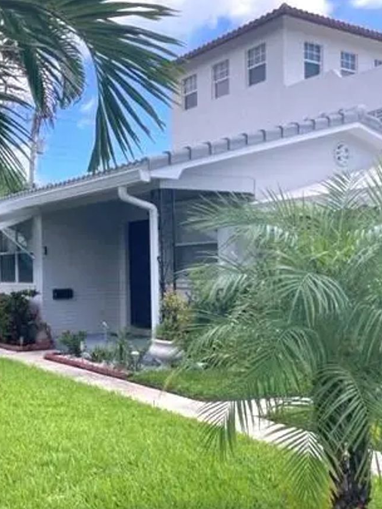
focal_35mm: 41
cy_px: 269
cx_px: 97
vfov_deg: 45.8
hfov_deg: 34.4
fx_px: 604
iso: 32
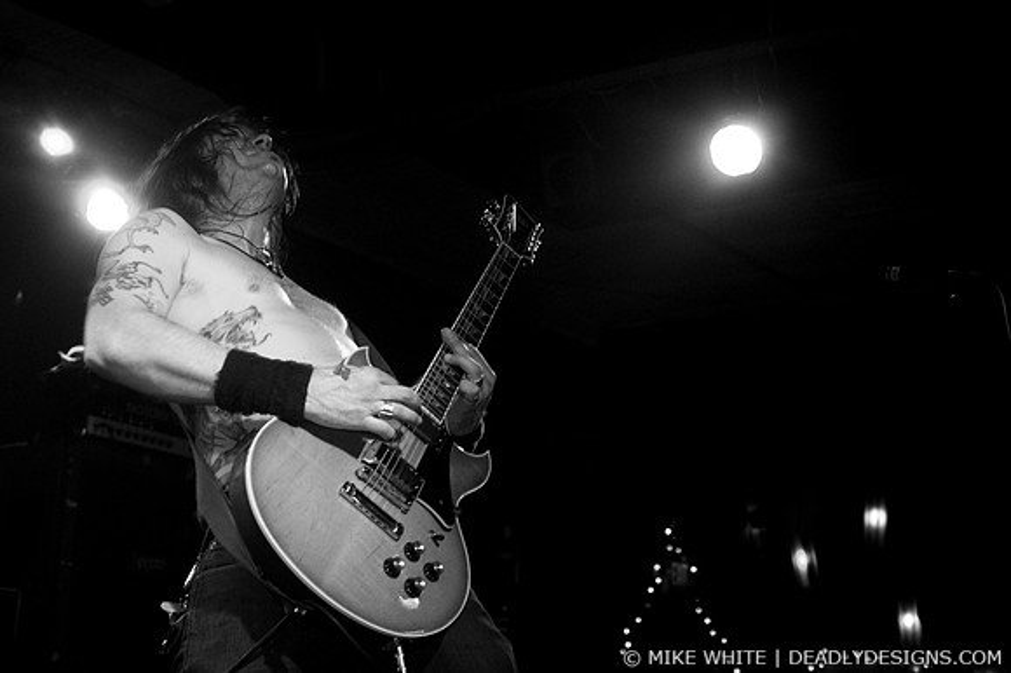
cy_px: 336
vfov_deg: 25.7
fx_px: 1473
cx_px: 506
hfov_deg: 37.9
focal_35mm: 52
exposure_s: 1/60
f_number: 2.8
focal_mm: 35
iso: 800
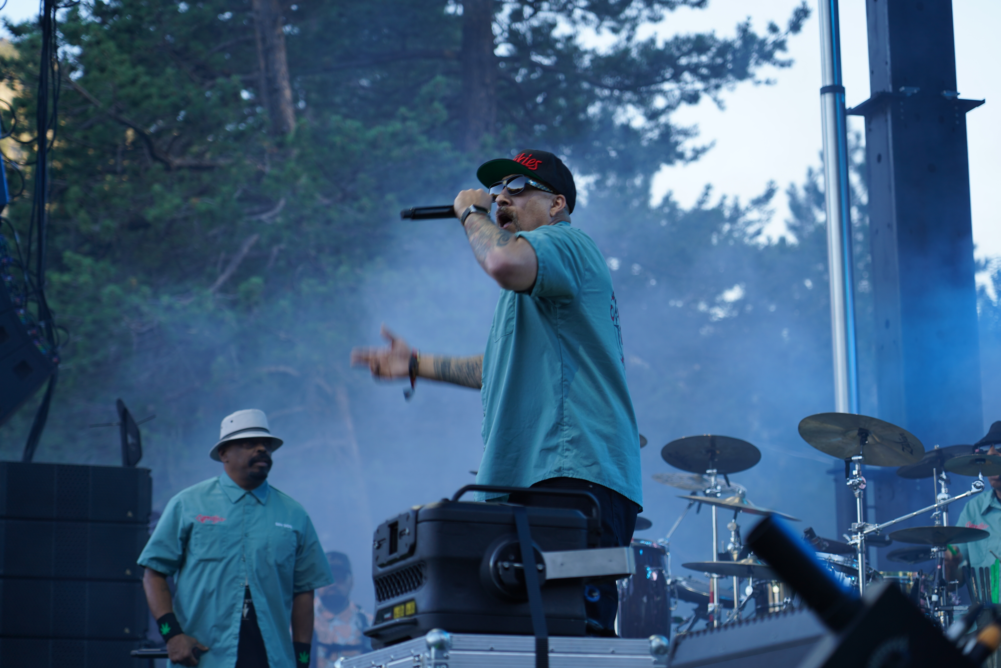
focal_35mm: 105
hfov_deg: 19.5
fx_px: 2919
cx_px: 500
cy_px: 334
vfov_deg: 13.0
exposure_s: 1/125
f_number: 4
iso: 160
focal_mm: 105
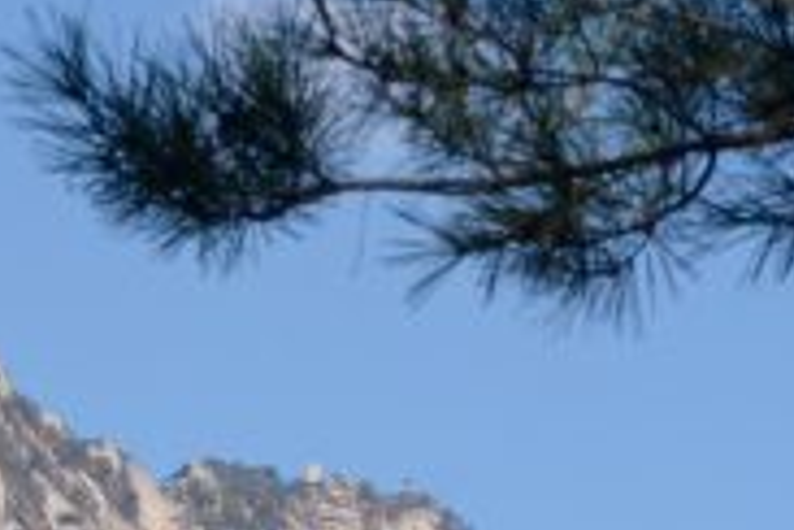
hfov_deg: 6.3
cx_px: 191
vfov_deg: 4.2
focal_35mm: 325
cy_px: 977
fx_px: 7167
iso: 1800
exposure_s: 1/4000
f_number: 8
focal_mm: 58
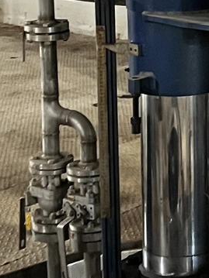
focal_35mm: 145
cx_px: 296
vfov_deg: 13.4
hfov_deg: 10.0
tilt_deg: -6.9
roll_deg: +2.6
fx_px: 1168
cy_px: 5
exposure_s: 1/30
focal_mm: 5.1
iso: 640
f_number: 1.6
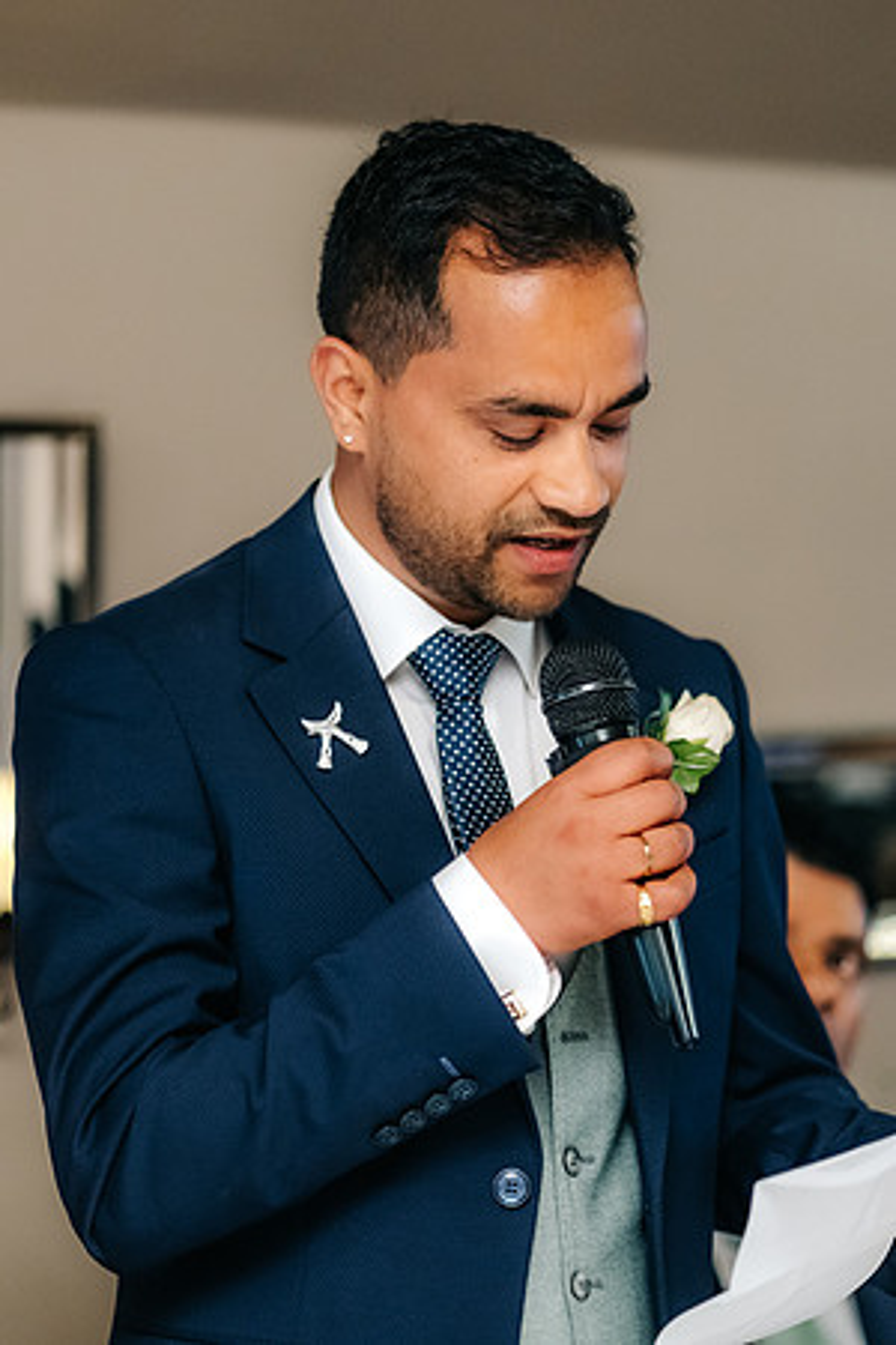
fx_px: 4741
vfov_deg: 16.1
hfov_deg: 10.8
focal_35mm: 127
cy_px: 672
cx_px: 448
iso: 1600
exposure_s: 1/200
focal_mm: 85
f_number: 1.8
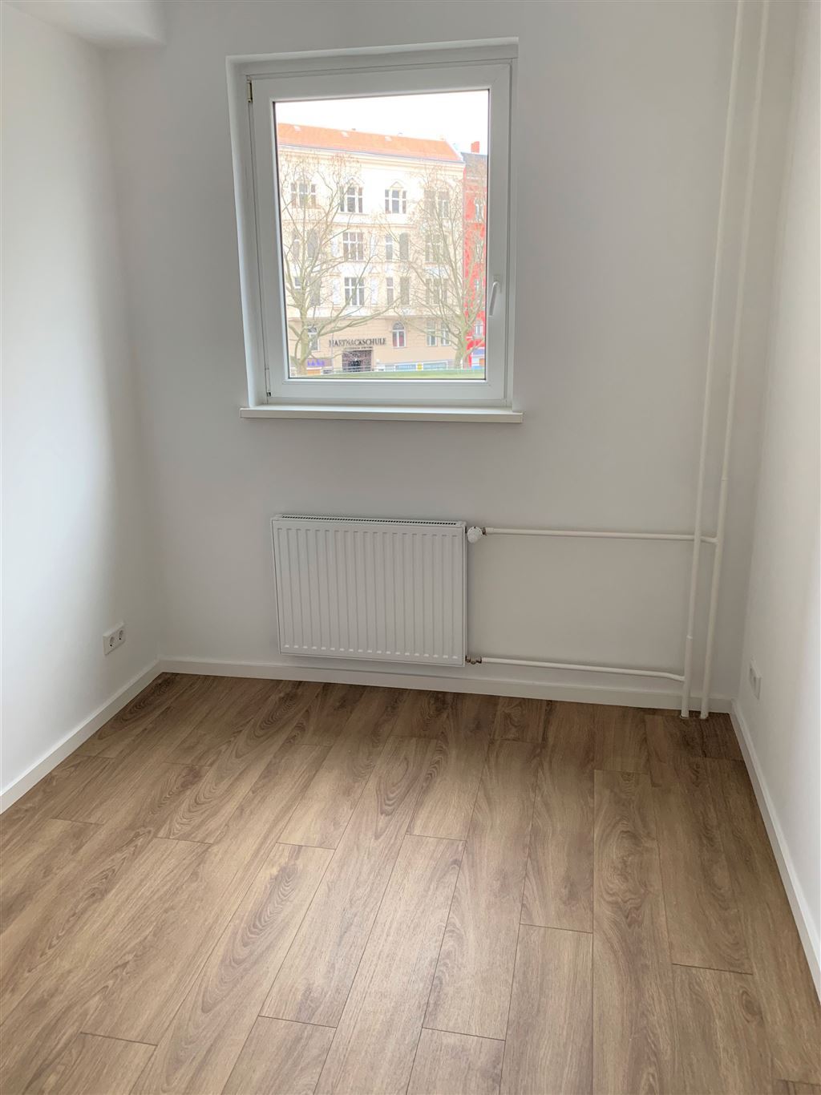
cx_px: 410
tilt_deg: -16.0
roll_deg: +1.5
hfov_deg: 53.0
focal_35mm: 26
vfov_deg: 67.3
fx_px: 822
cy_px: 548
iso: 100
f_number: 1.8
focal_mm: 4.25
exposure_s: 1/78
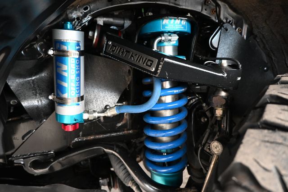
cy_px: 96
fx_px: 192
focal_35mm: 24
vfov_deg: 53.1
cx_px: 144
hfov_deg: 73.8
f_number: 3.5
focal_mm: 16
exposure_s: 1/125
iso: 1800
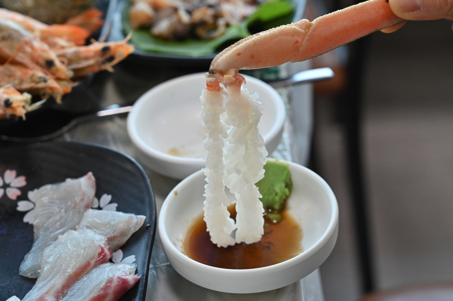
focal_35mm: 78
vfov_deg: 17.5
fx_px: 981
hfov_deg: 26.0
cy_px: 137
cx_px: 233
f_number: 6.3
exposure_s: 1/200
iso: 1250
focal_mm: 70
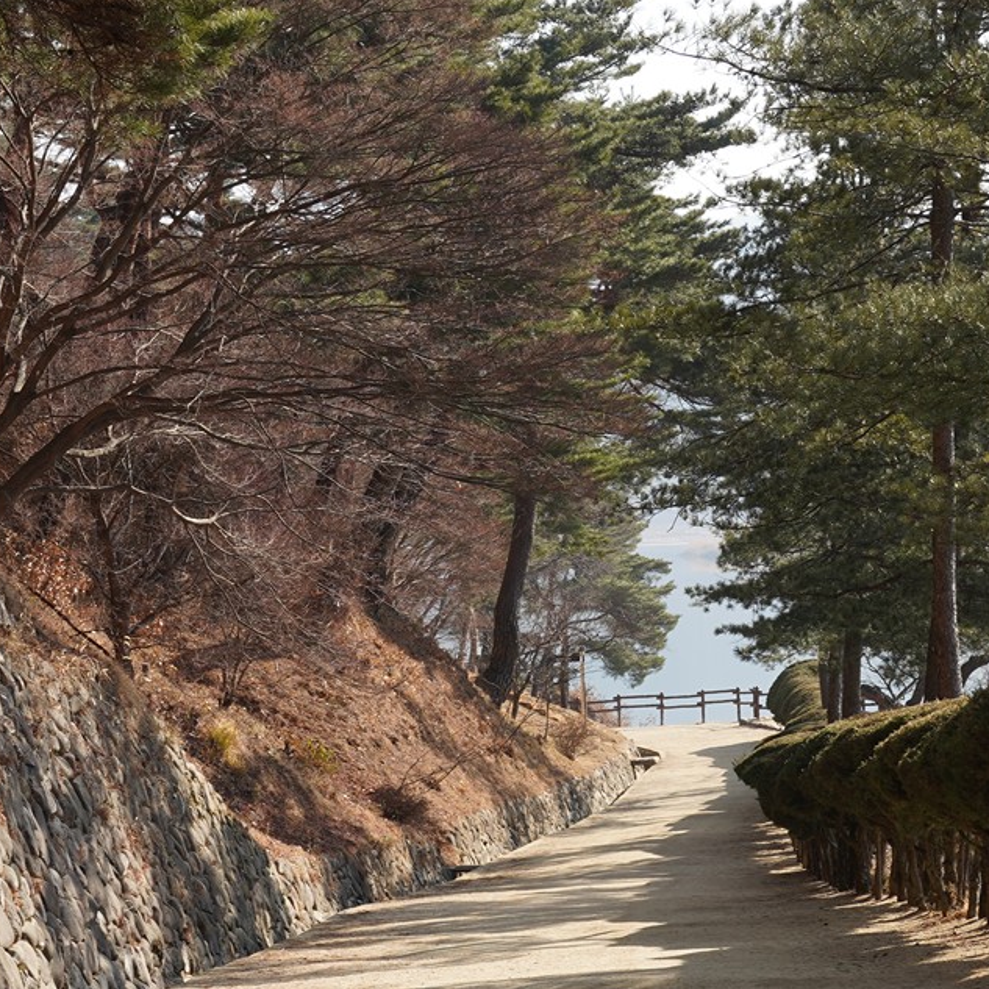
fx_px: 3297
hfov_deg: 17.0
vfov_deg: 16.9
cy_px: 783
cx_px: 667
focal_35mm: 102
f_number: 9
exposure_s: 1/100
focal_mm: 38
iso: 100
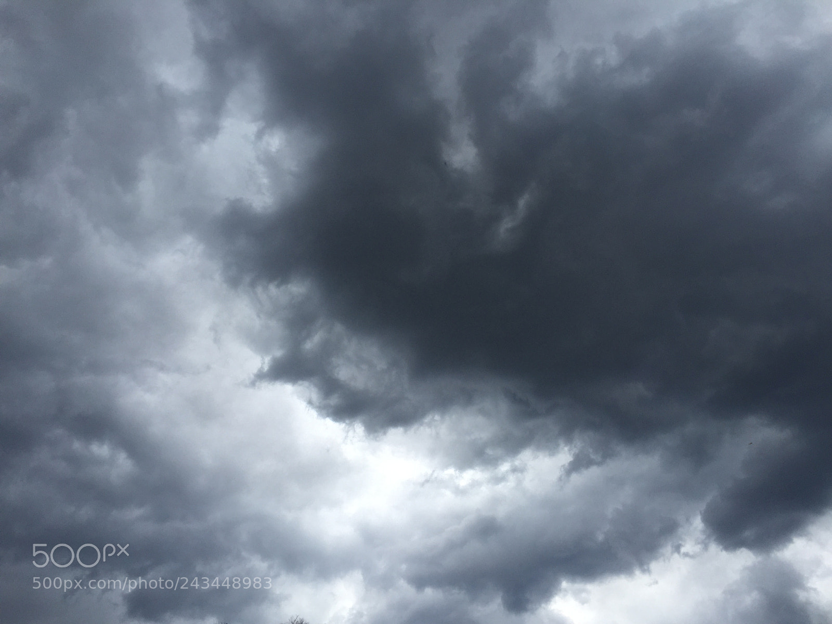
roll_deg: +5.5
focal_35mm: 29
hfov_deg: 61.7
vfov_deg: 48.2
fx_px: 697
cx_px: 416
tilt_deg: +44.6
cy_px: 312
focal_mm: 4.15
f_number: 2.2
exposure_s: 1/842
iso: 32
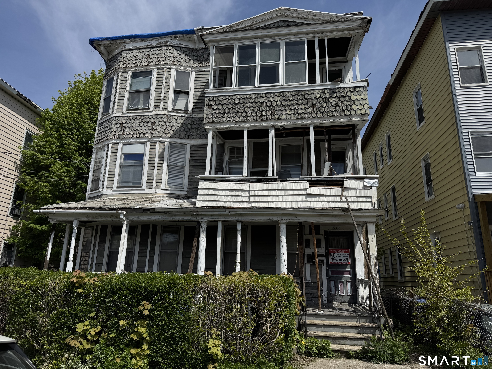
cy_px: 184
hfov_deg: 71.6
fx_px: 341
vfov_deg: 56.8
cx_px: 246
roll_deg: -1.2
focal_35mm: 24
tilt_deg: +15.5
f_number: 1.78
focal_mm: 6.76
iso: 80
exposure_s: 1/7937
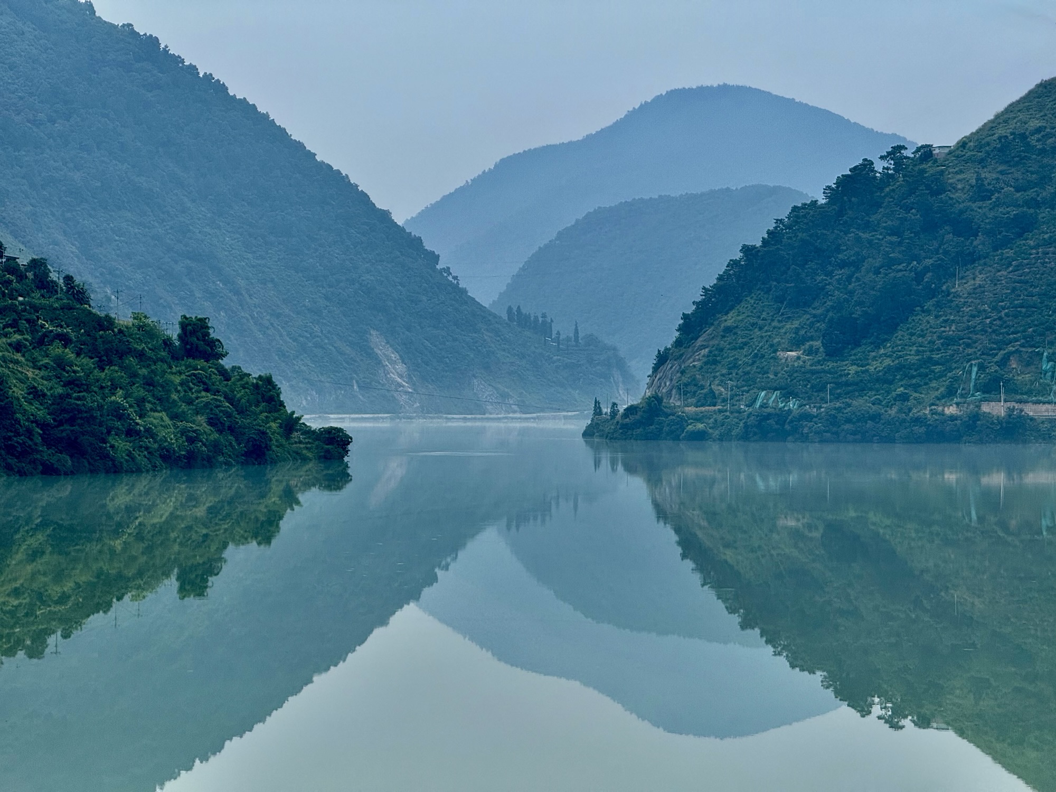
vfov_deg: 12.3
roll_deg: -0.4
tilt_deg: +0.1
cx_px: 528
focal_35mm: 120
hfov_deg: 16.4
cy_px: 396
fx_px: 3661
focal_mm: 15.66
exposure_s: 1/601
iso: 50
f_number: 2.8
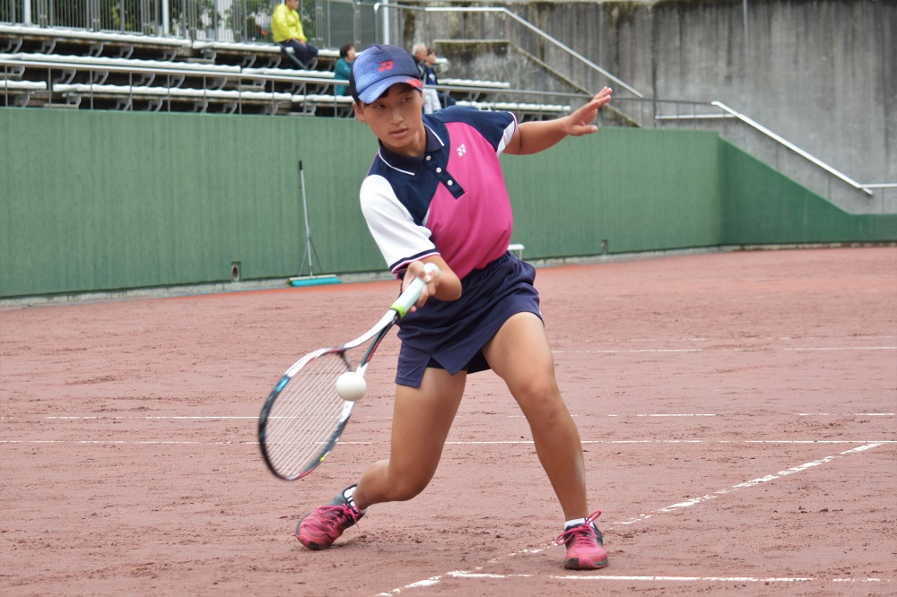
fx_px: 2316
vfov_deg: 14.7
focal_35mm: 93
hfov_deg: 21.9
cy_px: 298
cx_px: 448
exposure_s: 1/1600
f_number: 4.5
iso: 1250
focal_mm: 62
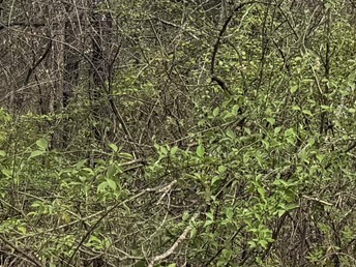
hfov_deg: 13.6
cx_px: 569
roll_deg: +2.6
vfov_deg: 10.7
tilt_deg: +5.3
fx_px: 1378
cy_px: -114
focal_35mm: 134
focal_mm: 6.76
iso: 80
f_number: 1.78
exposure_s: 1/1855
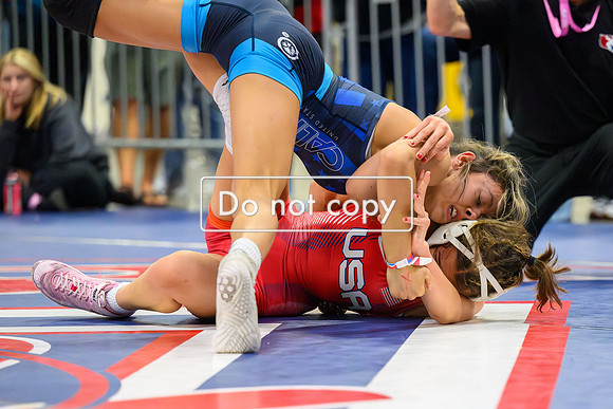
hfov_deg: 11.0
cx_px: 429
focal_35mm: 187
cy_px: 303
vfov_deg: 7.3
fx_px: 3188
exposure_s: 1/800
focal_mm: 125
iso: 12800
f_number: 3.2
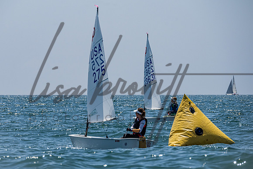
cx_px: 104
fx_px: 1931
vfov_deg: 5.0
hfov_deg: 7.5
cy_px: 81
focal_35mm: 275
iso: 500
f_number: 8
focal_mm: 220
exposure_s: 1/4000
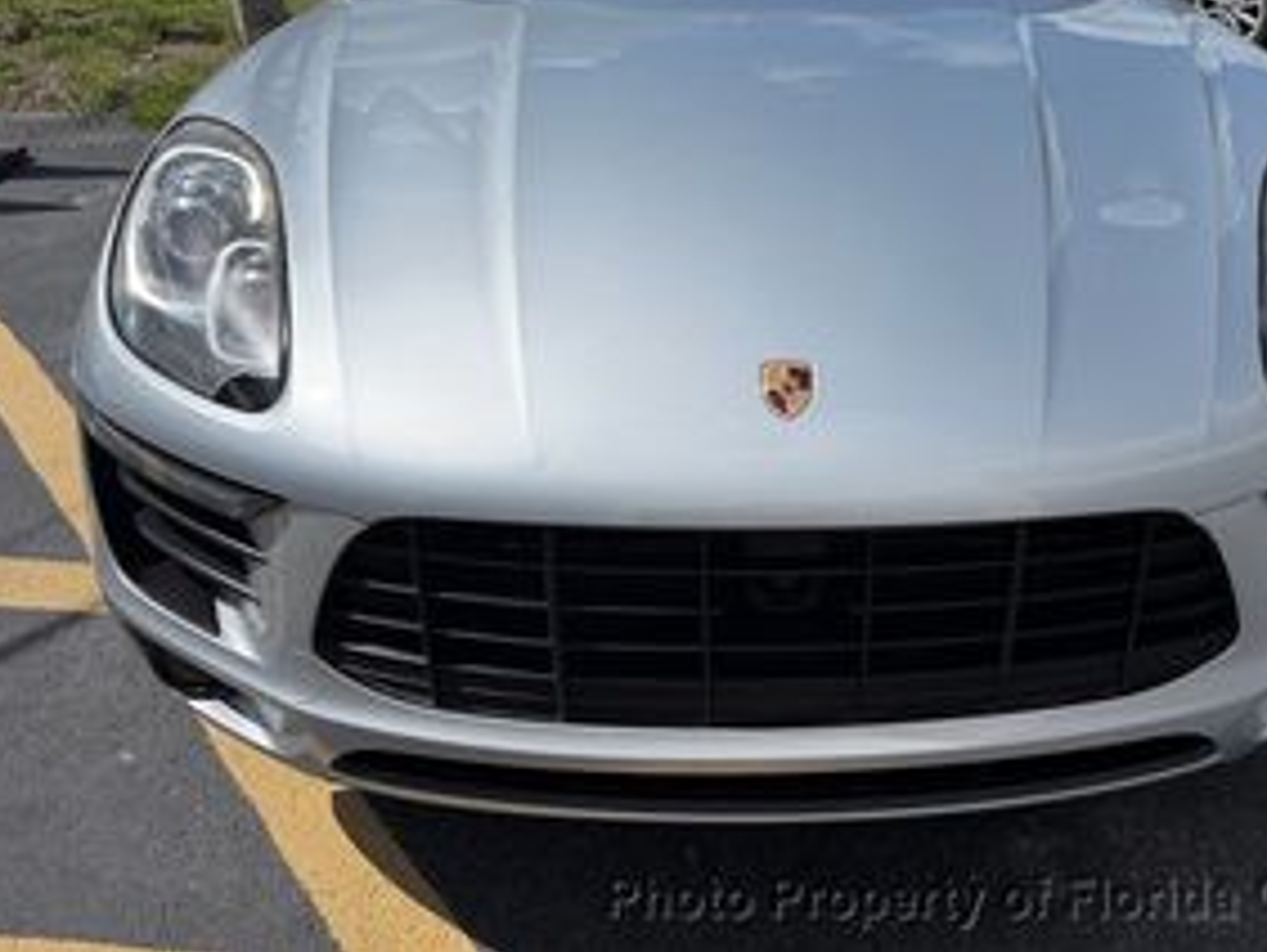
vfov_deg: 41.1
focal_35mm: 34
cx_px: 800
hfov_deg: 53.3
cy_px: 283
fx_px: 1246
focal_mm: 6.76
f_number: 1.78
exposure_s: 1/14286
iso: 125
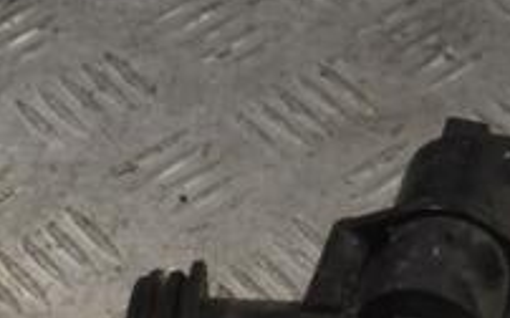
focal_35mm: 136
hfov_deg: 15.2
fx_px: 1889
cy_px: 386
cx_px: 432
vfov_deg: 9.5
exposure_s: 1/400
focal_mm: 30
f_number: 10
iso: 3200
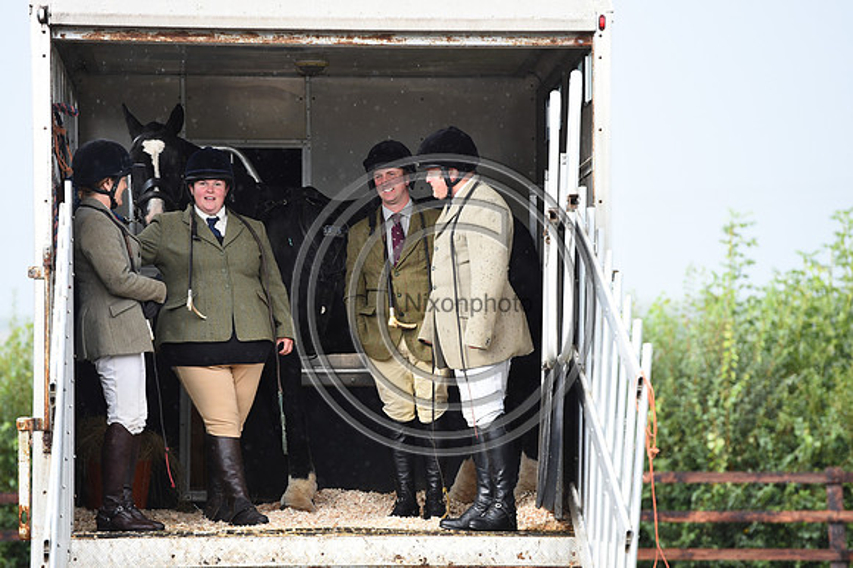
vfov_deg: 7.2
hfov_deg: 10.8
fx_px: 4499
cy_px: 284
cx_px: 426
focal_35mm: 190
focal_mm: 190
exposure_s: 1/800
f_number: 3.5
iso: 720
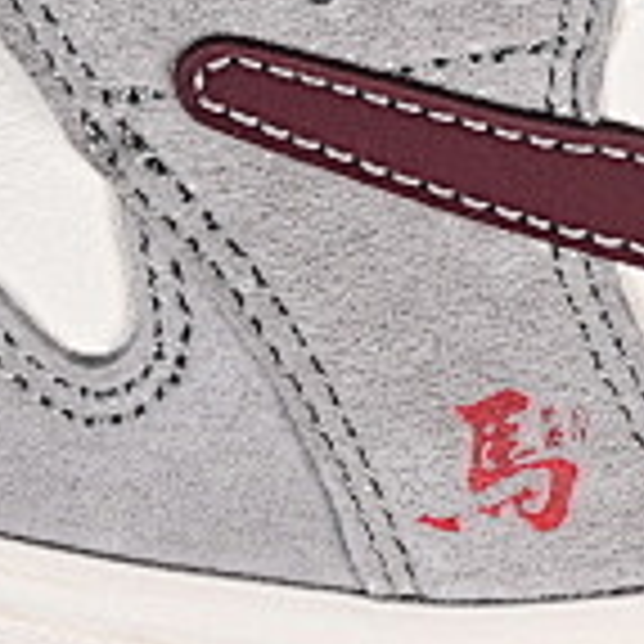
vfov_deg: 3.6
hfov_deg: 3.6
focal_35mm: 481
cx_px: 847
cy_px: -612
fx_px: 10124
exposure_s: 1/80
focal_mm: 50
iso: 160
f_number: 7.1
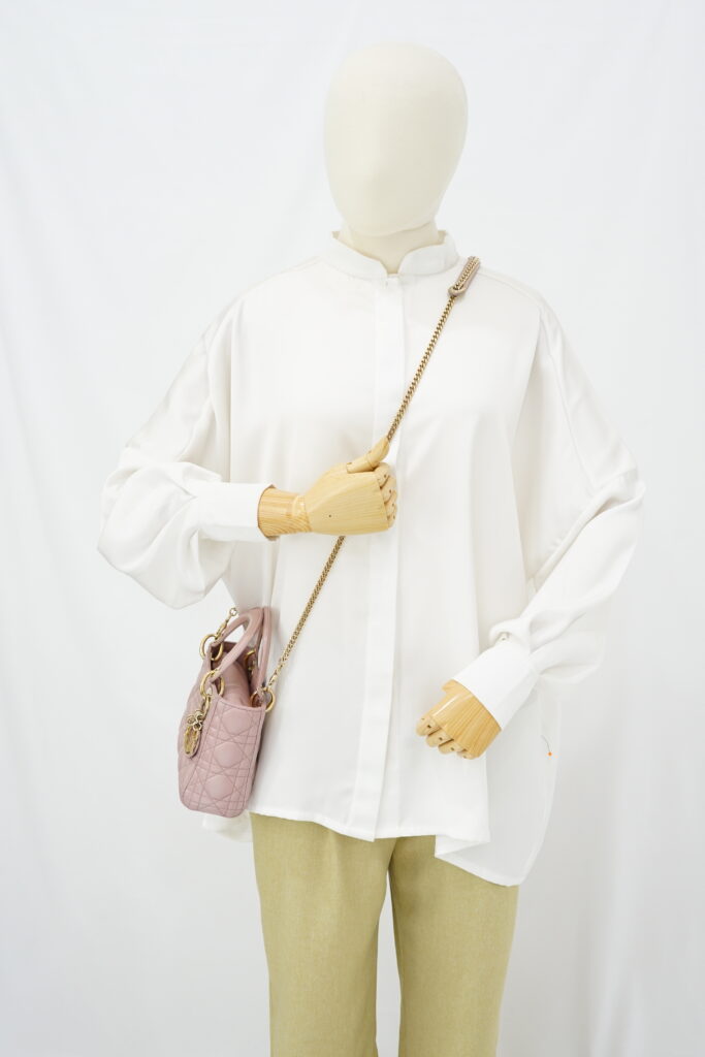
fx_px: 1468
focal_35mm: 50
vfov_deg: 39.6
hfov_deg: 27.0
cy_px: 528
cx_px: 352
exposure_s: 1/10
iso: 640
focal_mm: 50
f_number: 6.3
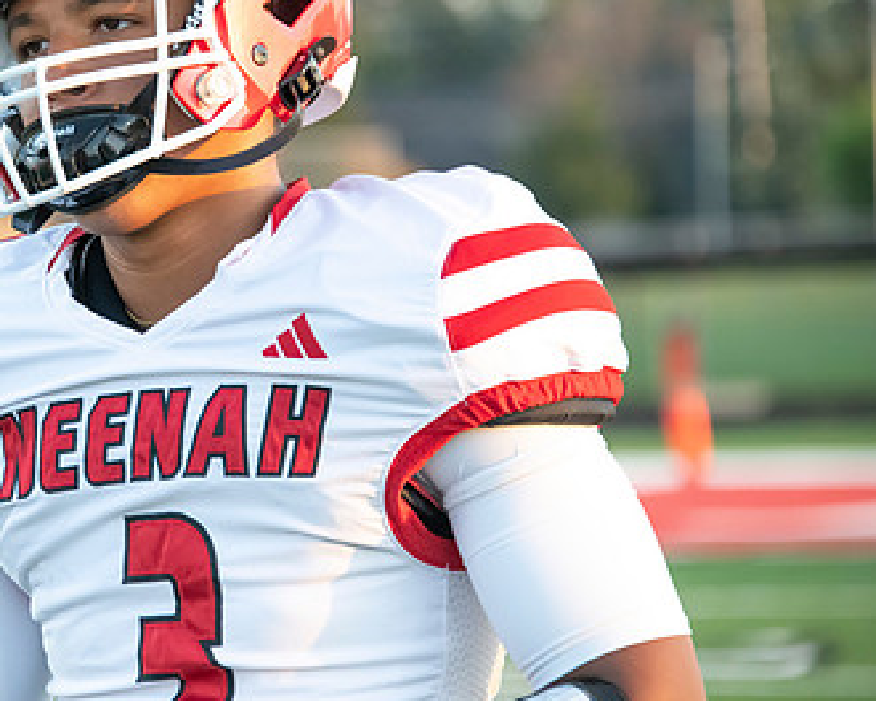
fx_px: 8556
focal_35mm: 330
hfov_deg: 5.9
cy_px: 291
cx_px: 133
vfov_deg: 4.7
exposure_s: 1/800
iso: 2000
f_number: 5.6
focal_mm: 200
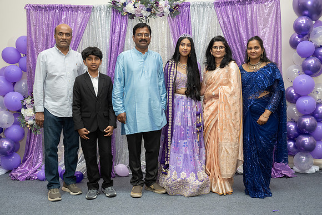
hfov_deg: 49.4
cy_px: 108
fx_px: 350
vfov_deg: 34.1
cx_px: 161
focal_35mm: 39
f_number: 3.5
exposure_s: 1/160
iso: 1000
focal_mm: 38
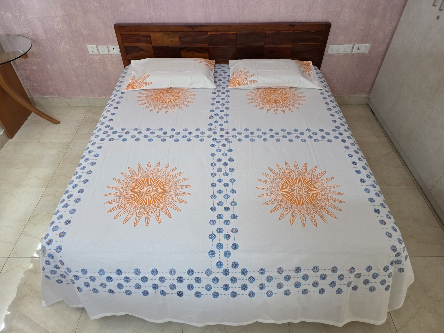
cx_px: 222
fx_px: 295
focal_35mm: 23
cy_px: 166
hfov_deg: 73.9
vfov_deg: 58.9
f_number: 1.7
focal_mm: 6.3
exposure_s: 1/100
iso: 640
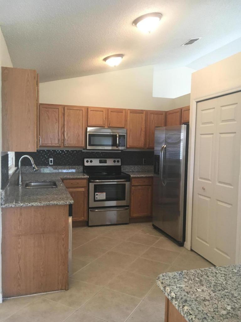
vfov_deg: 61.7
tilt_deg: -3.2
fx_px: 269
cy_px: 161
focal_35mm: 29
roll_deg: -1.2
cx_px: 120
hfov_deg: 48.2
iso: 80
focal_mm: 4.15
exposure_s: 1/30
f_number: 2.2
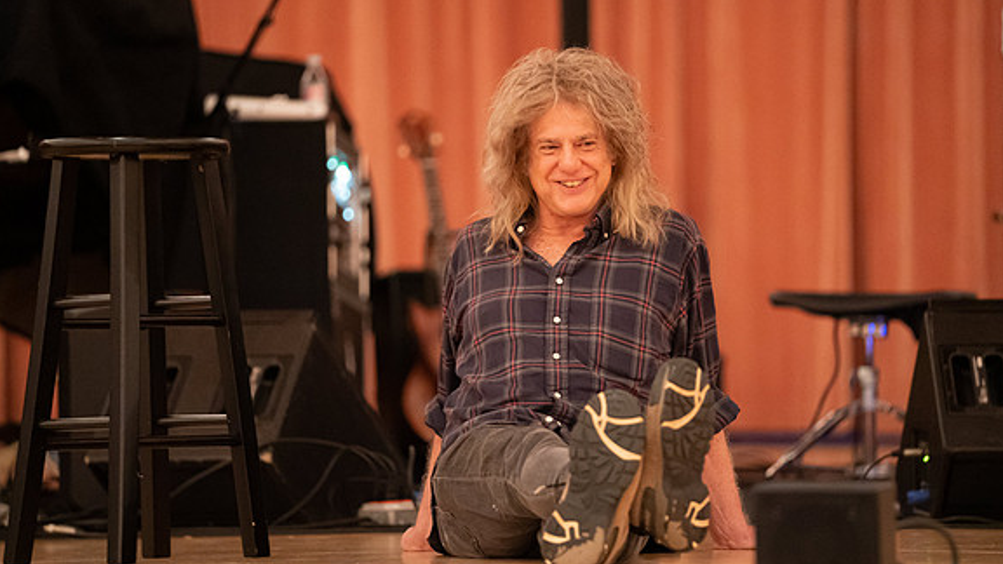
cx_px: 502
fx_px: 5612
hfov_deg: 10.2
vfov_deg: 5.8
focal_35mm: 211
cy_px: 278
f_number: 2.8
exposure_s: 1/60
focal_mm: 200
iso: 12800
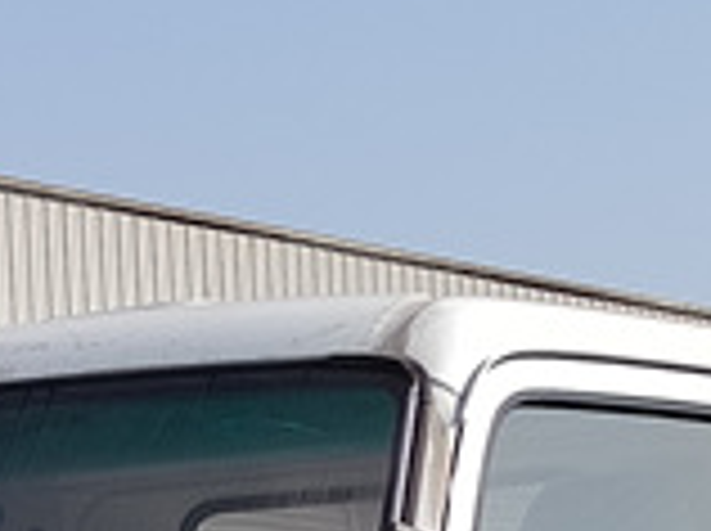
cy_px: 1109
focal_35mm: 177
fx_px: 3630
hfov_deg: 11.2
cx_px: 364
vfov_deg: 7.9
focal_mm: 5.52
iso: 234
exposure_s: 1/2000
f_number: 1.9
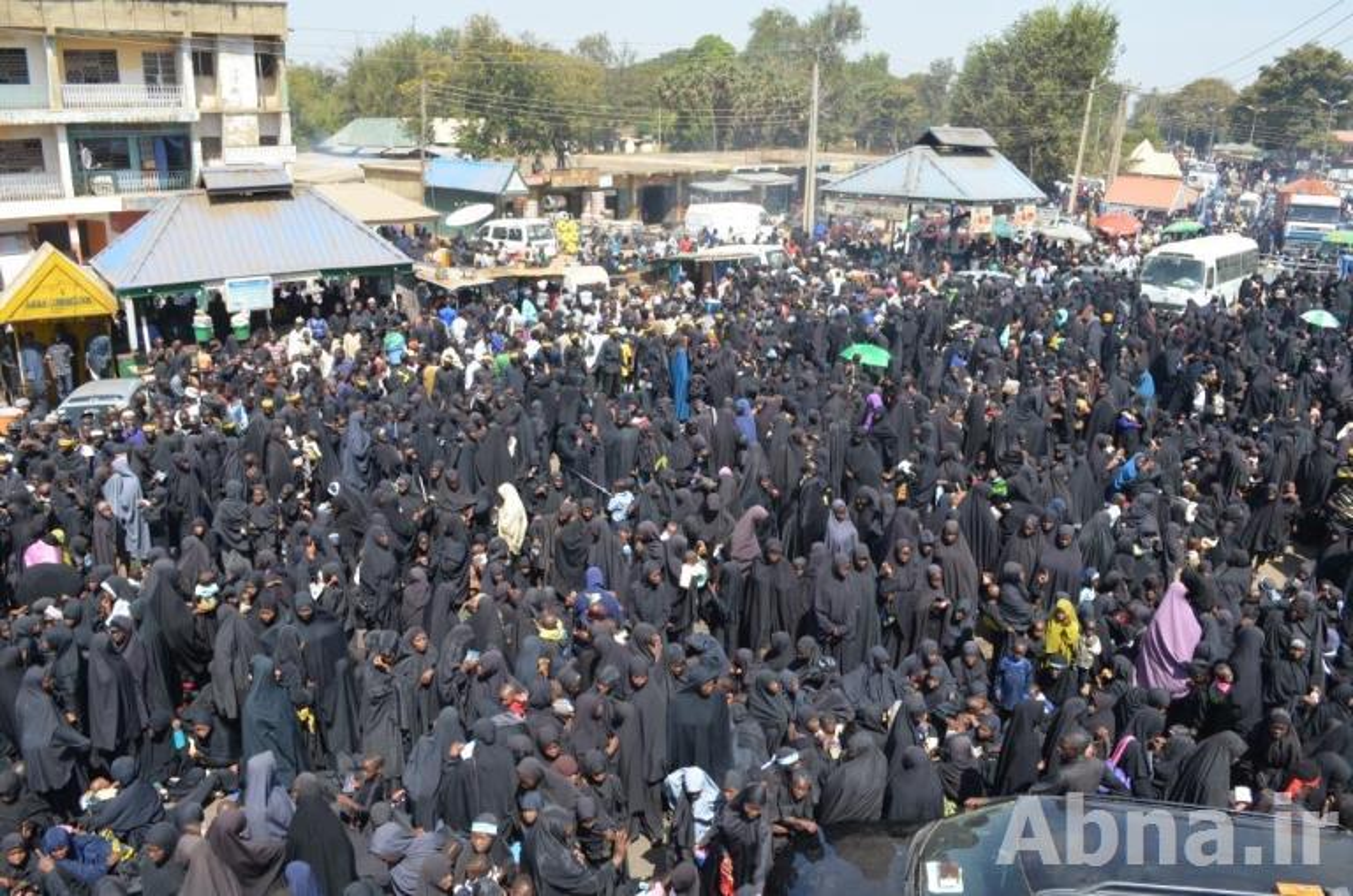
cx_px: 676
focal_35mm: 27
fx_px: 1013
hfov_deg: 67.5
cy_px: 448
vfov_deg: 47.8
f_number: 8
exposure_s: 1/250
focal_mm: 18
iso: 200
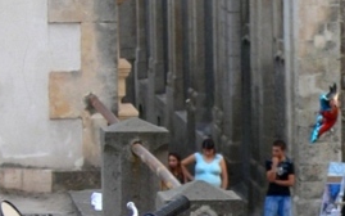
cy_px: 224
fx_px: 3243
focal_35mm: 345
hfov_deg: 6.1
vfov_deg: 3.8
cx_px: 355
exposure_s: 1/60
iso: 80
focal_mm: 20.6
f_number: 3.6
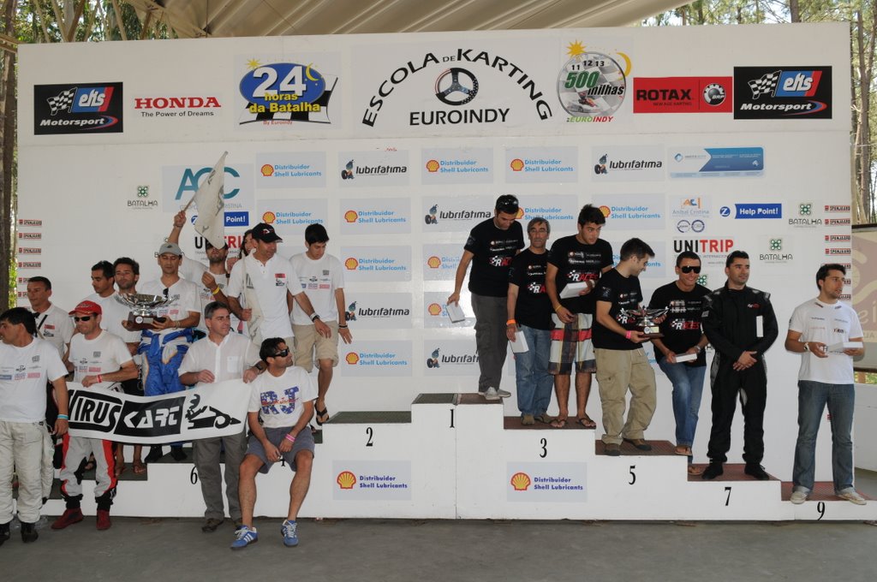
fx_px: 803
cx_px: 438
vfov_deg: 39.9
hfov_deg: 57.3
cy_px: 291
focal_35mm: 33
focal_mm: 22
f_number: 8
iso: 200
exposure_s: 1/60
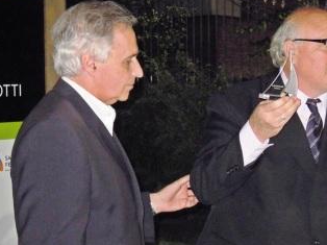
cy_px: 130
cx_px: 211
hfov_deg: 21.7
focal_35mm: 90
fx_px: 850
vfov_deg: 16.4
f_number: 4
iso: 720
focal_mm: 11.2
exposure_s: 1/40
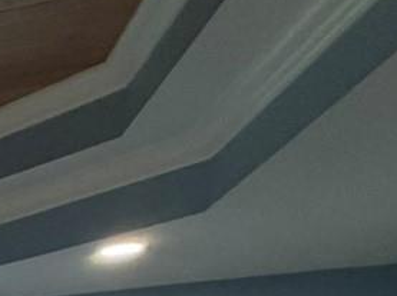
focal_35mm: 81
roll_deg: -0.2
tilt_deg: -7.7
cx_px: -734
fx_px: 928
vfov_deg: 14.1
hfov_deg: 12.3
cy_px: 655
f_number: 2.2
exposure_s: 1/60
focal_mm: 2.22
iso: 250
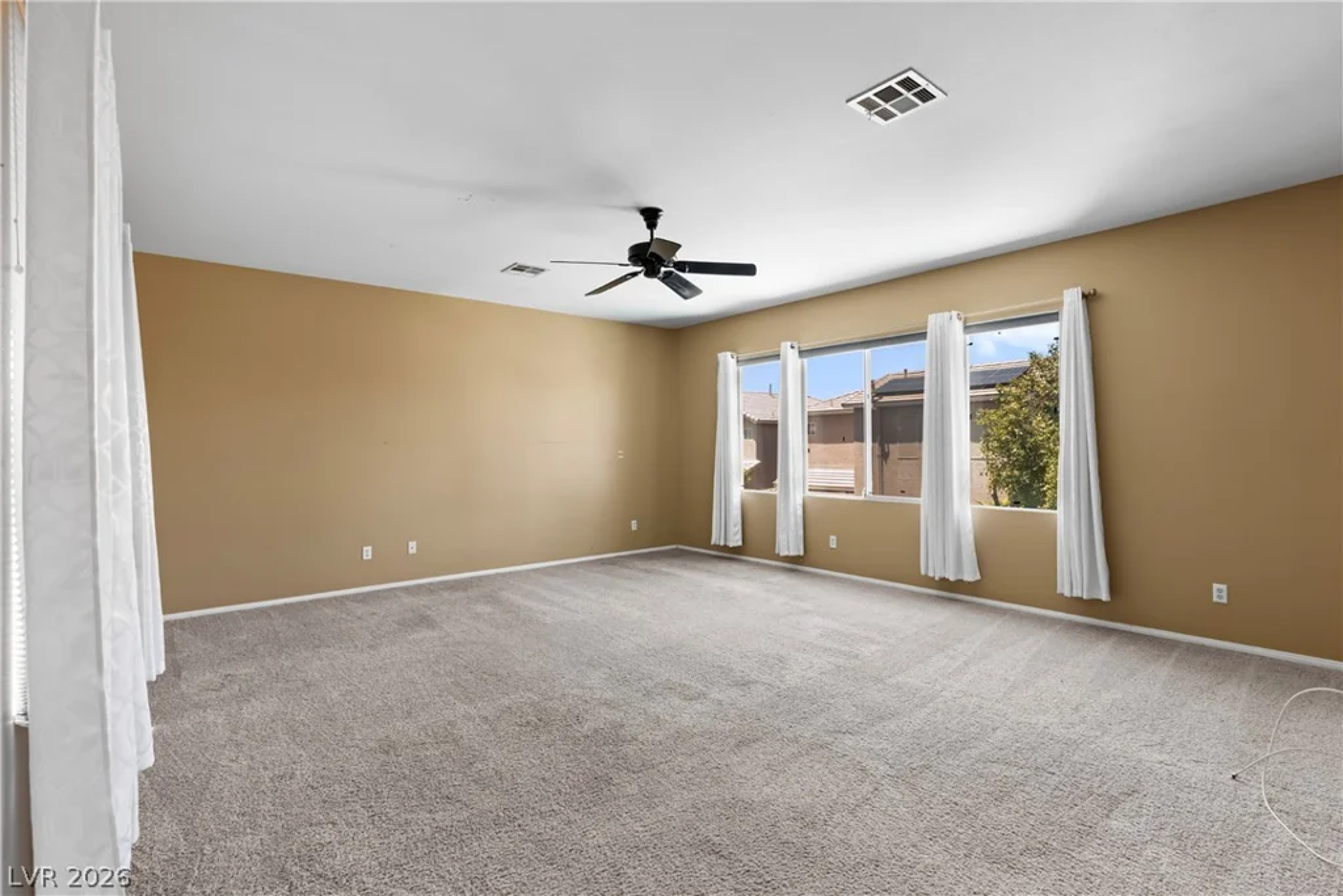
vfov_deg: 70.5
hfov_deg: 93.3
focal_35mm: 17
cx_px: 672
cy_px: 448
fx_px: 634
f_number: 8
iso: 400
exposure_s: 1/20
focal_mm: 17
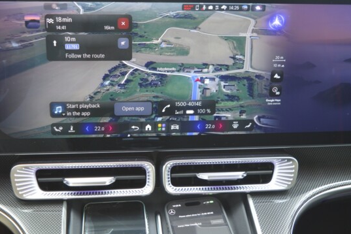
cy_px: 85
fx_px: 419
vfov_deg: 31.0
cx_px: 154
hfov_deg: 45.3
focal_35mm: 43
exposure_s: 1/80
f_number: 4.5
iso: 400
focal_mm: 22
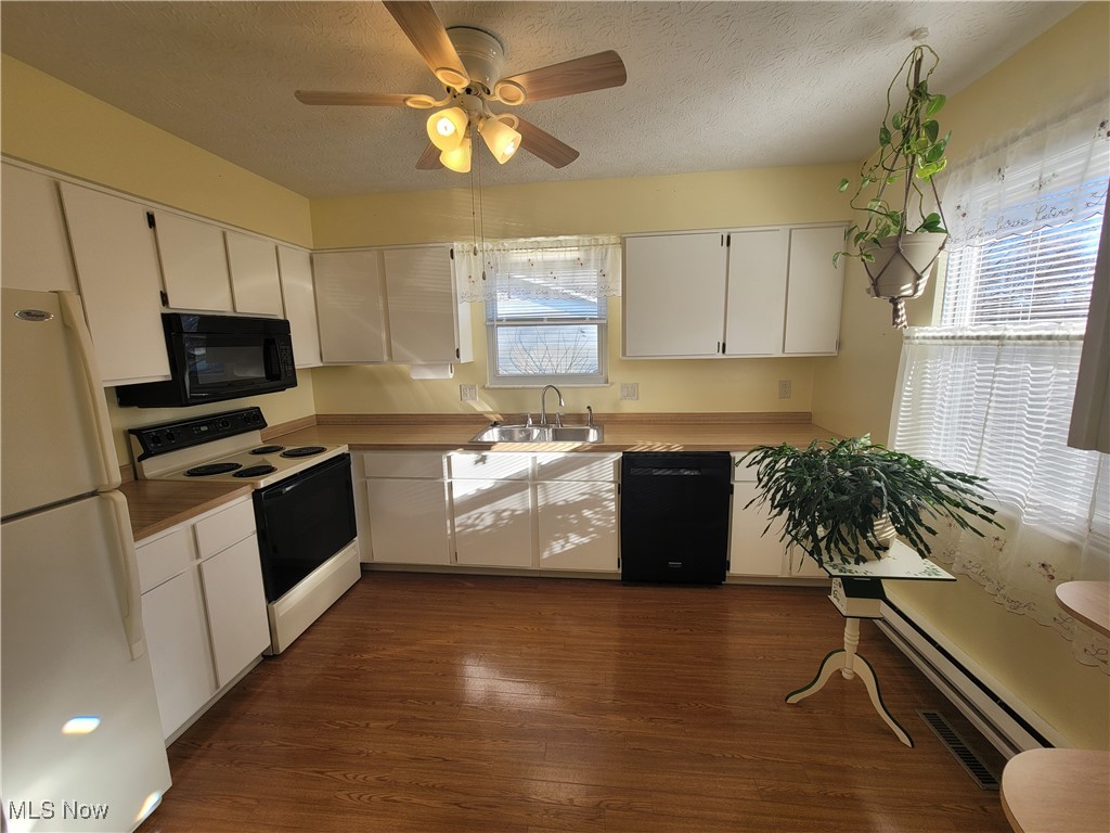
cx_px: 555
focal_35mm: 13
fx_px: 417
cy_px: 416
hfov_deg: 106.2
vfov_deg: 89.9
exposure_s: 1/126
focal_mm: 2.2
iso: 64
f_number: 2.2
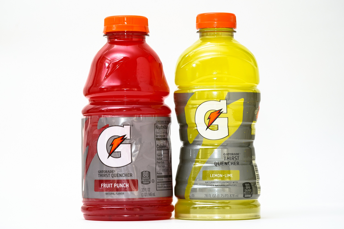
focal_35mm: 139
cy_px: 114
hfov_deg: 14.8
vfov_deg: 9.9
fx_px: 1328
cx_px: 172
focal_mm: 139
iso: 500
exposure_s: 1/160
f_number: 9
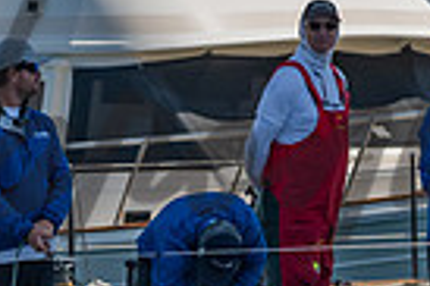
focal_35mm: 1332
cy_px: -141
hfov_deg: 1.5
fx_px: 15891
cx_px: 468
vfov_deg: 1.0
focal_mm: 200
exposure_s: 1/2500
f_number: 5.6
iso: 320
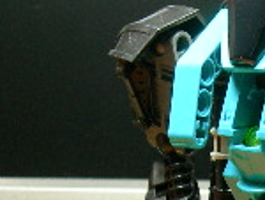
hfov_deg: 11.9
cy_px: 281
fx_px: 1242
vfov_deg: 9.0
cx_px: 307
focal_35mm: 162
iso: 127
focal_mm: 7.8
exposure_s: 1/28.1
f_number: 2.8
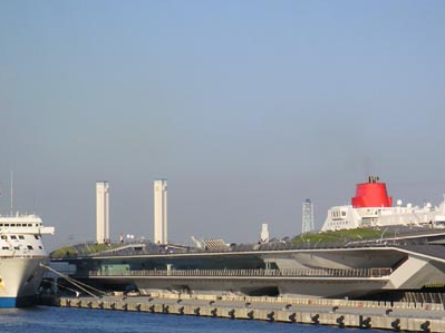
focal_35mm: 167
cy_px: 216
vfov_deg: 8.9
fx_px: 2146
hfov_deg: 11.8
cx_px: 225
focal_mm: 17.1
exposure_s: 1/750
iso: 50
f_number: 3.6
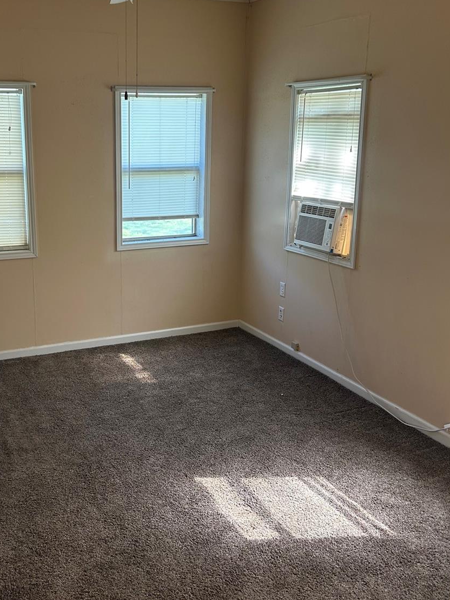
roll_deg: -1.1
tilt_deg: -11.6
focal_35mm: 36
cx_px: 150
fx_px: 624
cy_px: 270
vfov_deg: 51.3
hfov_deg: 39.2
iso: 100
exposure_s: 1/121
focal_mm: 5.7
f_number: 1.5
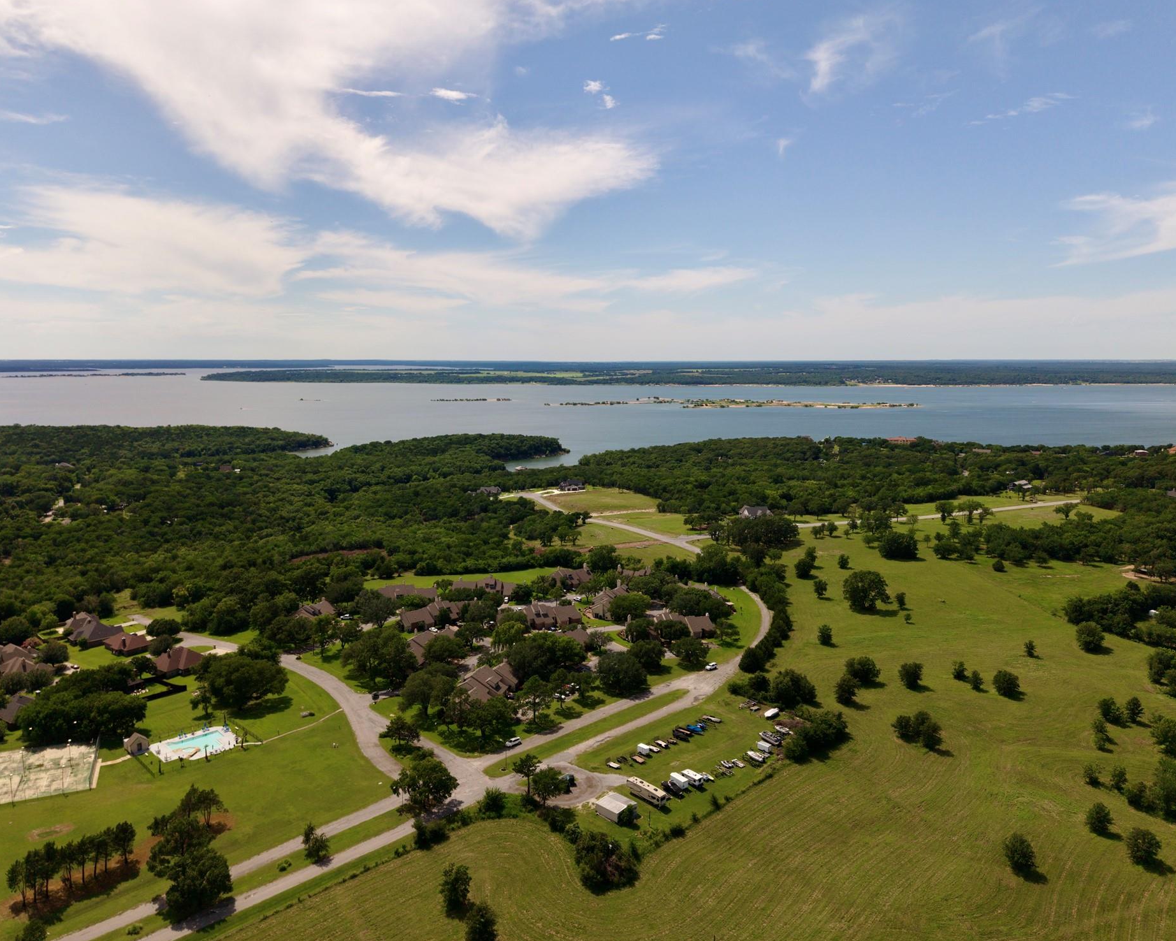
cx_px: 579
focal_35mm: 26
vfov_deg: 54.9
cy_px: 475
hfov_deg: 66.0
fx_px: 905
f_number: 1.8
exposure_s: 1/125
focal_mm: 8.67
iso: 130
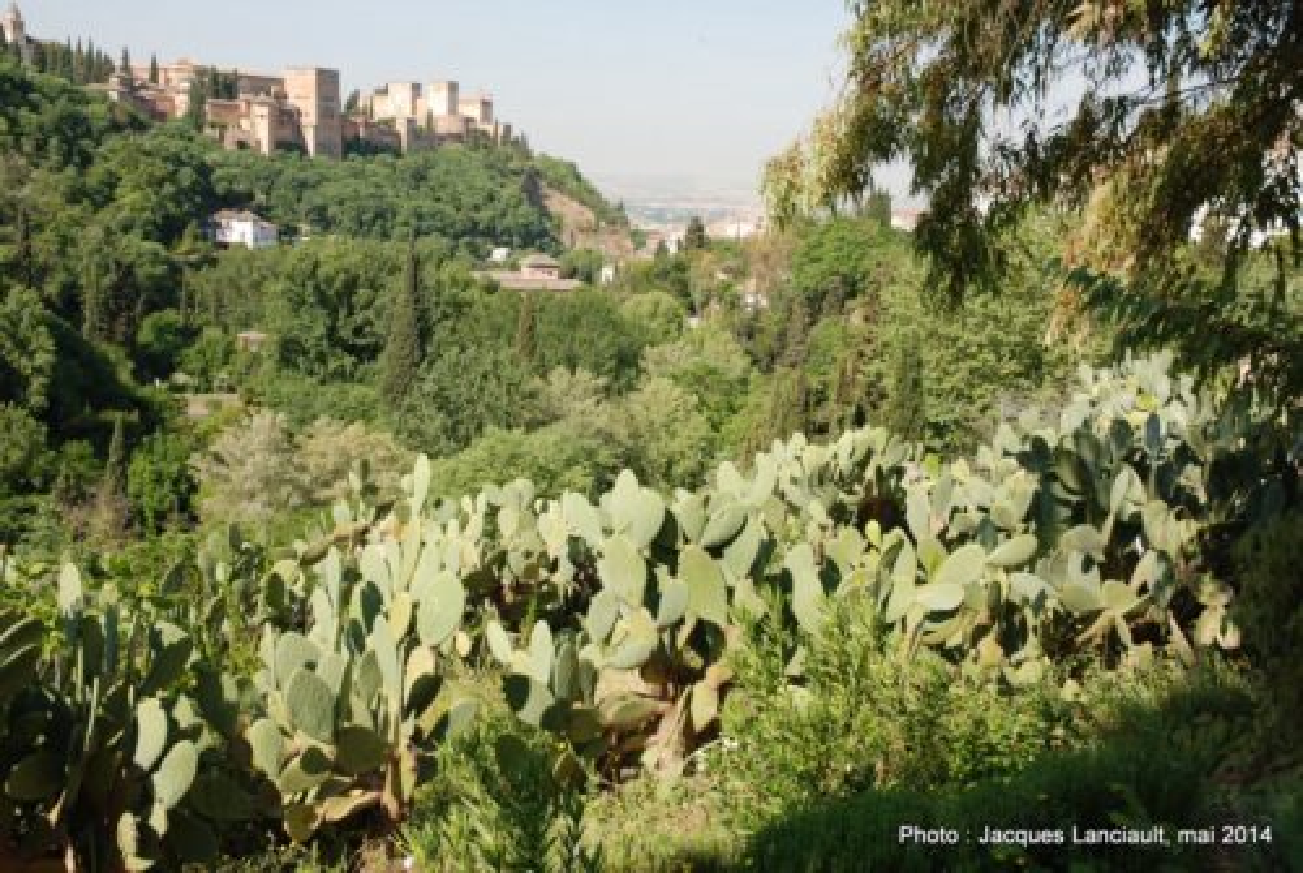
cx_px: 652
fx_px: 1468
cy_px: 436
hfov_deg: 47.9
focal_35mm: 40
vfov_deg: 33.1
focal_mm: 27
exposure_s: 1/200
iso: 100
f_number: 7.1
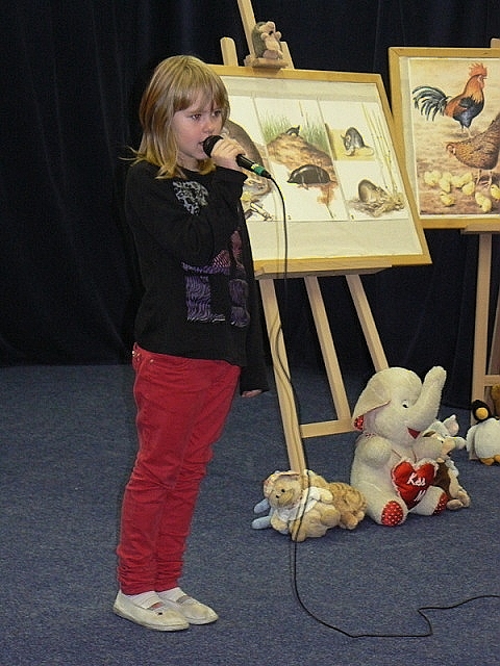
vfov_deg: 20.2
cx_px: 250
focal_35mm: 97
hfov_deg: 15.2
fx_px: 1868
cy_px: 333
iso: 200
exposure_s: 1/30
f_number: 3.2
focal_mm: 16.2
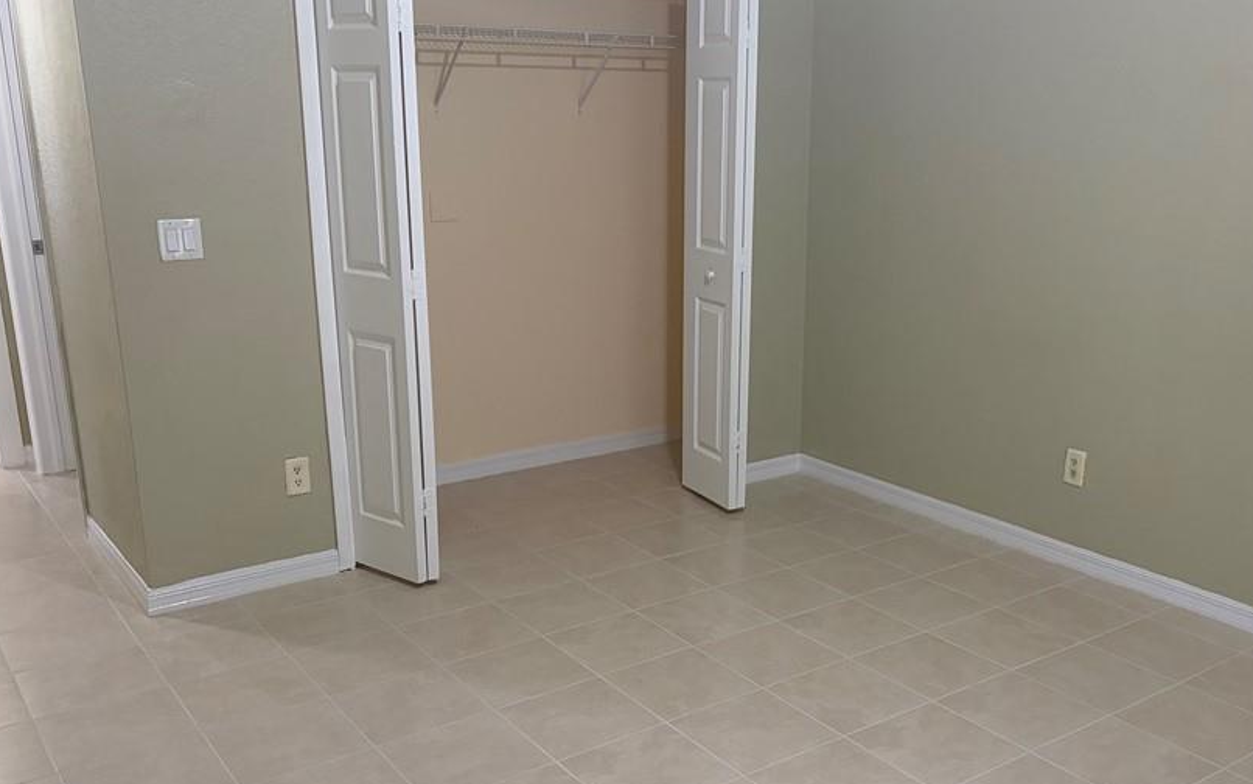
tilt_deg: -15.0
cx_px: 704
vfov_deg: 36.3
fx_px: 1195
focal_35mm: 35
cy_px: 434
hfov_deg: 55.2
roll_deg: -0.3
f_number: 1.6
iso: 200
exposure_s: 1/60
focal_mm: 5.96
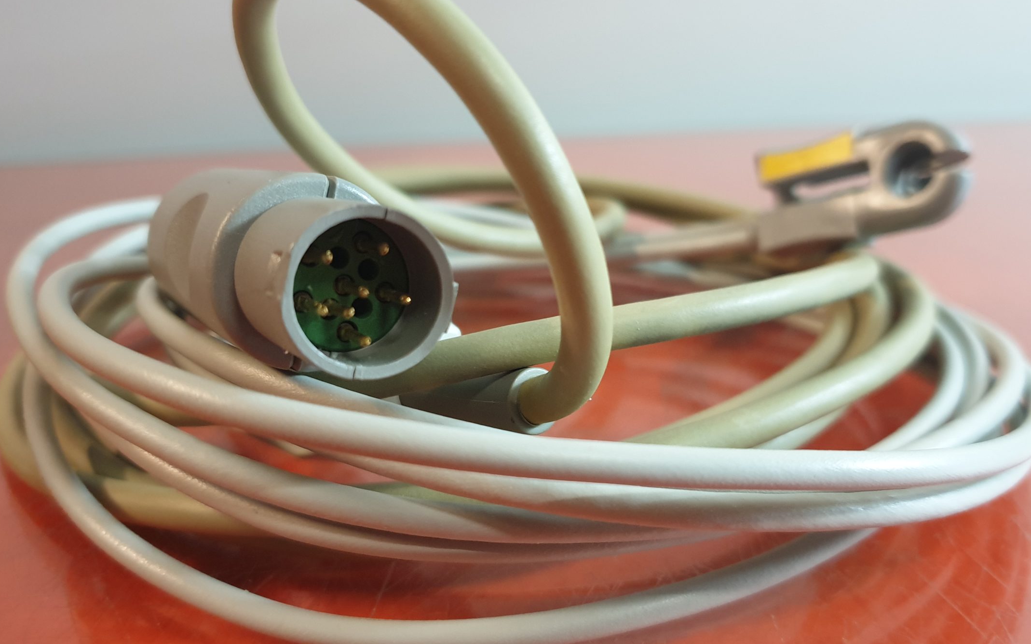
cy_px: 350
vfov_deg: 38.3
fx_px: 927
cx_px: 548
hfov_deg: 58.1
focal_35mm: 33
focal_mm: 4.3
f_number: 1.5
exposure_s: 1/33
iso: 250
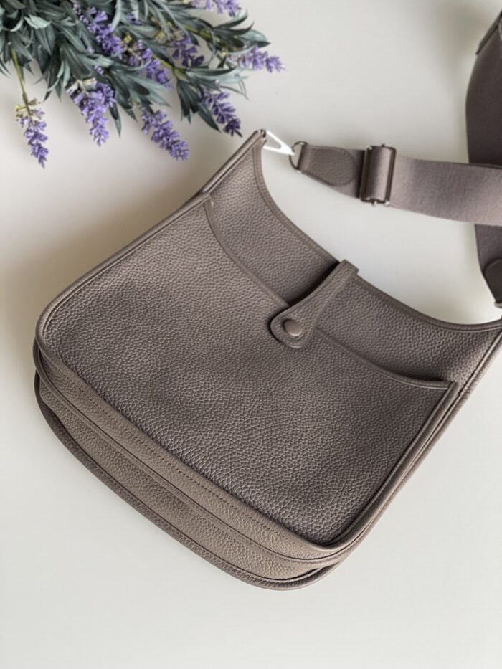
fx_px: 1237
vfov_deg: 30.3
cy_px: 334
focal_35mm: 64
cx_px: 251
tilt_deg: -58.5
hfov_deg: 22.9
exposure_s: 1/121
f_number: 2.2
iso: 200
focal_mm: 7.5
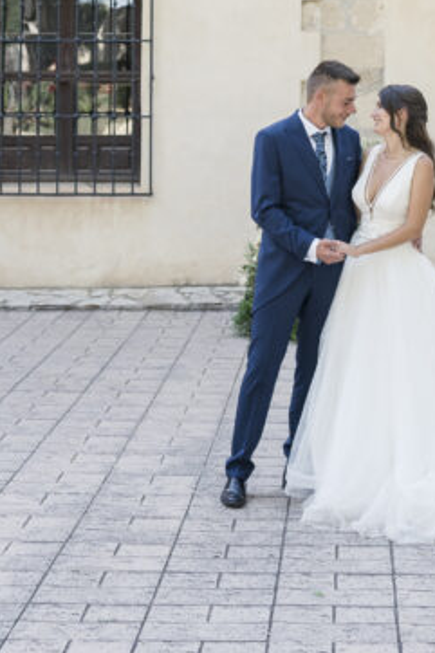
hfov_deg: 13.7
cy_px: -224
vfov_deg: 18.9
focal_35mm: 99
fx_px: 1796
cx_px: 384
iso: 500
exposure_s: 1/400
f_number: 4
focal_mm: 35
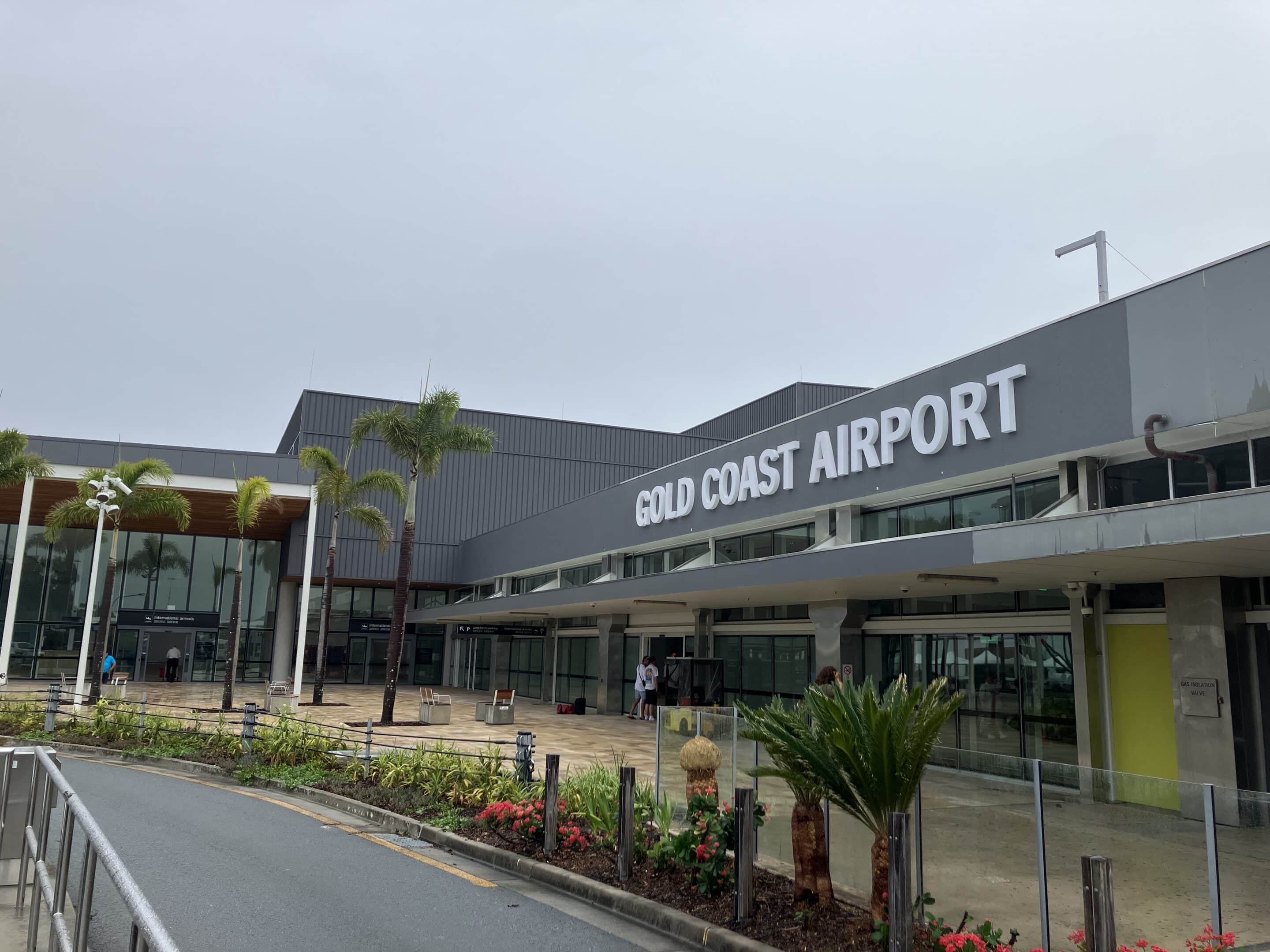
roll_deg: -0.8
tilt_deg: +12.3
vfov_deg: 49.7
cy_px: 476
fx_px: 1027
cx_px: 635
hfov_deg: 63.4
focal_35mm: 28
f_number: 1.8
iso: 32
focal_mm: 3.99
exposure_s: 1/2024
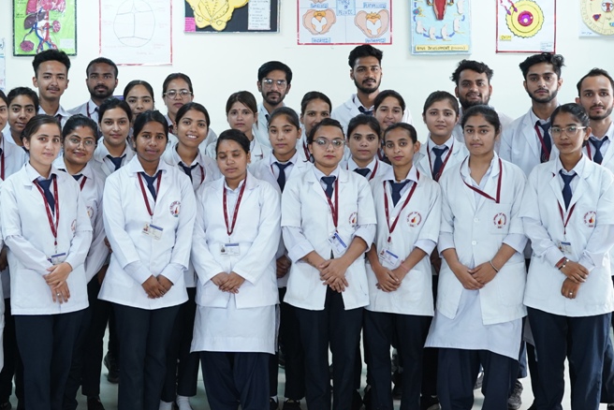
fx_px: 1092
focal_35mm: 64
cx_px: 157
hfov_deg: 30.9
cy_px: 148
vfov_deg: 21.2
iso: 1250
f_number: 4
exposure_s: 1/100
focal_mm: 35
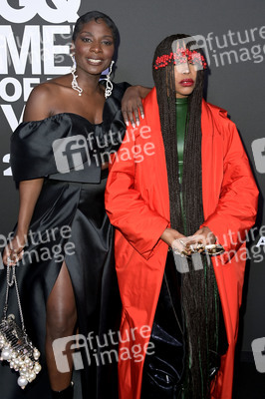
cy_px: 200
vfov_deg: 50.7
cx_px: 132
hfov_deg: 35.0
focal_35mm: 38
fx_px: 420
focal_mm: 38
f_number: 5.6
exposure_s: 1/250
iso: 1000
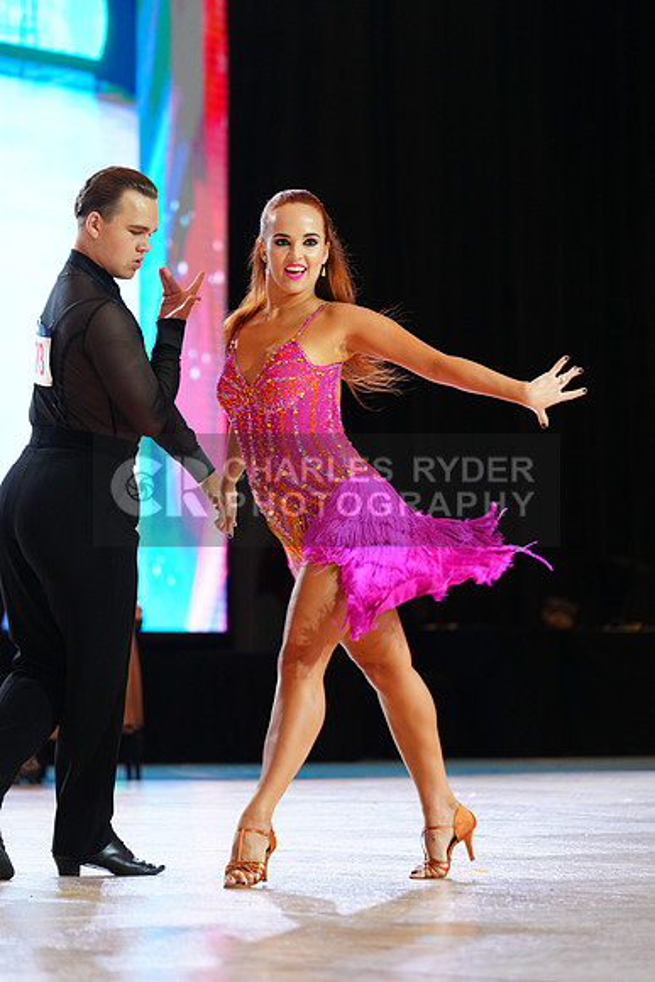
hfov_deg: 7.3
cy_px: 491
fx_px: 5155
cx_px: 328
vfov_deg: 10.9
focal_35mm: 189
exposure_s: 1/250
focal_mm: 189
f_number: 4
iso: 2500
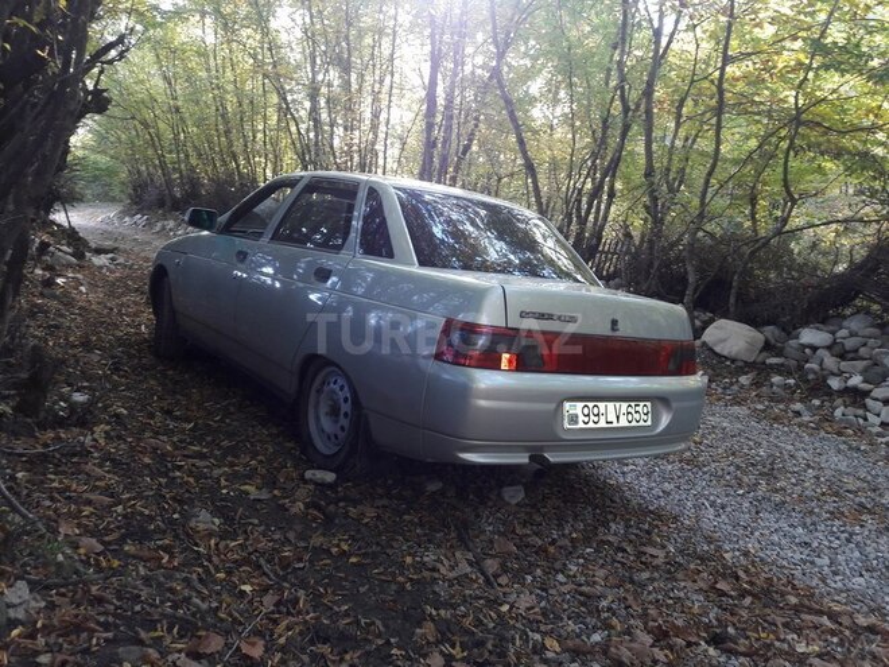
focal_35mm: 28
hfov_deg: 63.4
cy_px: 334
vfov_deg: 49.7
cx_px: 444
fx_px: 719
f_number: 1.9
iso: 50
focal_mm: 3.7
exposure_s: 1/50
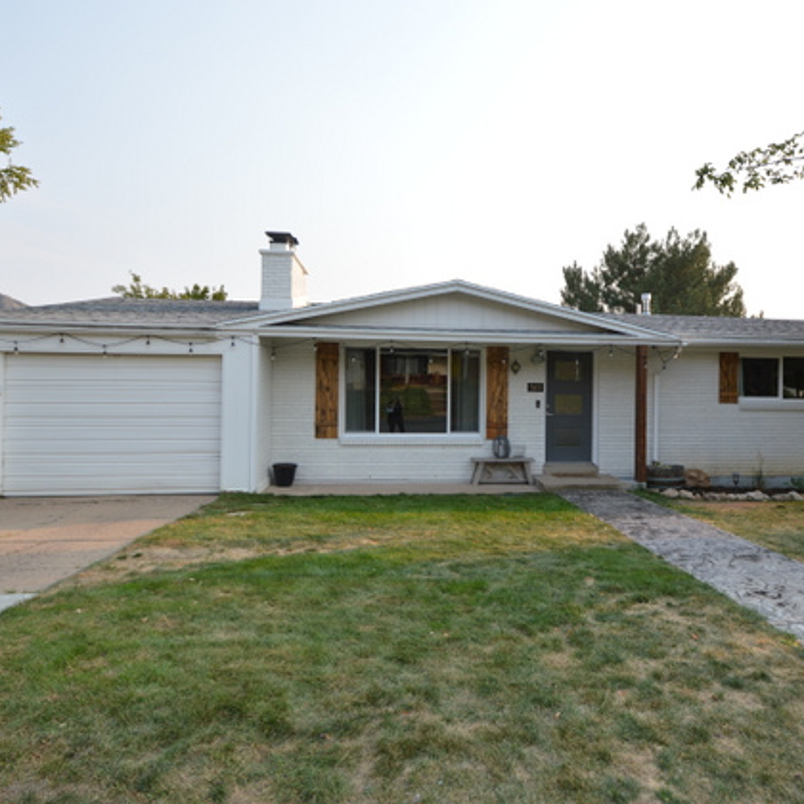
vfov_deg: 68.8
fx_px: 587
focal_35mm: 22
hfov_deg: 67.8
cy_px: 398
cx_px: 503
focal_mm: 11.5
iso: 125
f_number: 5.6
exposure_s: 1/125
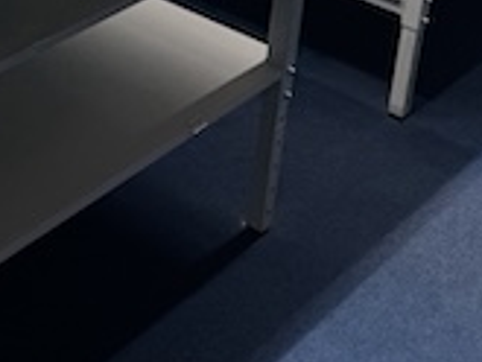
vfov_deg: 14.6
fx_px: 1296
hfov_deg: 20.3
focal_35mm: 93
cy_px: -210
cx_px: -15
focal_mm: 6.76
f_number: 1.78
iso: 80
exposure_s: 1/100
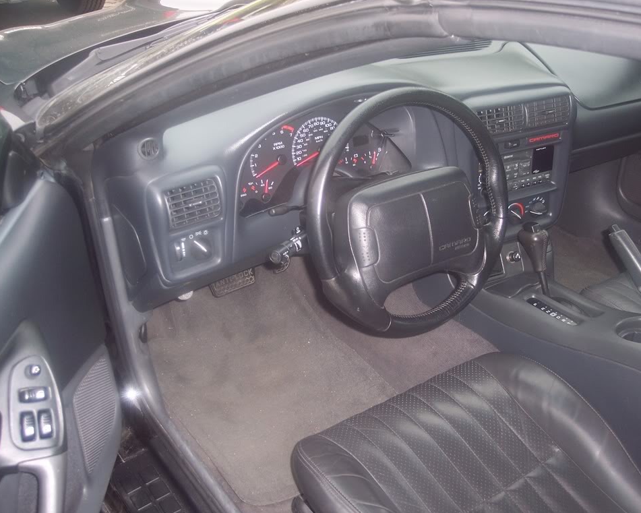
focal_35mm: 41
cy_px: 257
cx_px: 342
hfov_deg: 44.8
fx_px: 778
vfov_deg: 36.5
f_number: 2.8
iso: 100
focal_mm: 8
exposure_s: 1/60
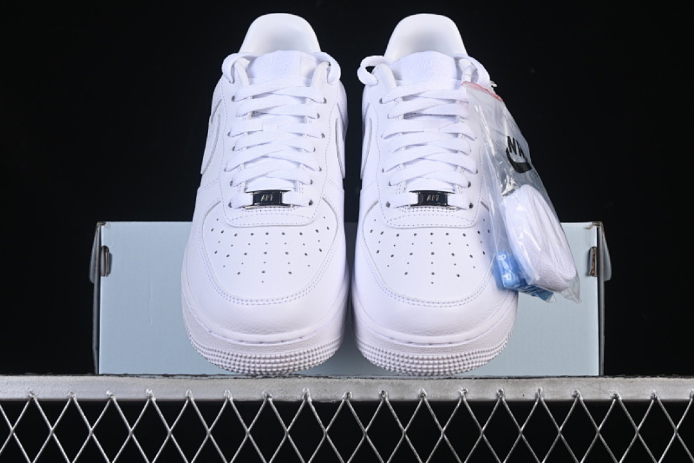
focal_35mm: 75
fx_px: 1446
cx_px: 347
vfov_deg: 18.2
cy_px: 232
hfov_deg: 27.0
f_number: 8
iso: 160
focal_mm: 50
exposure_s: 1/100
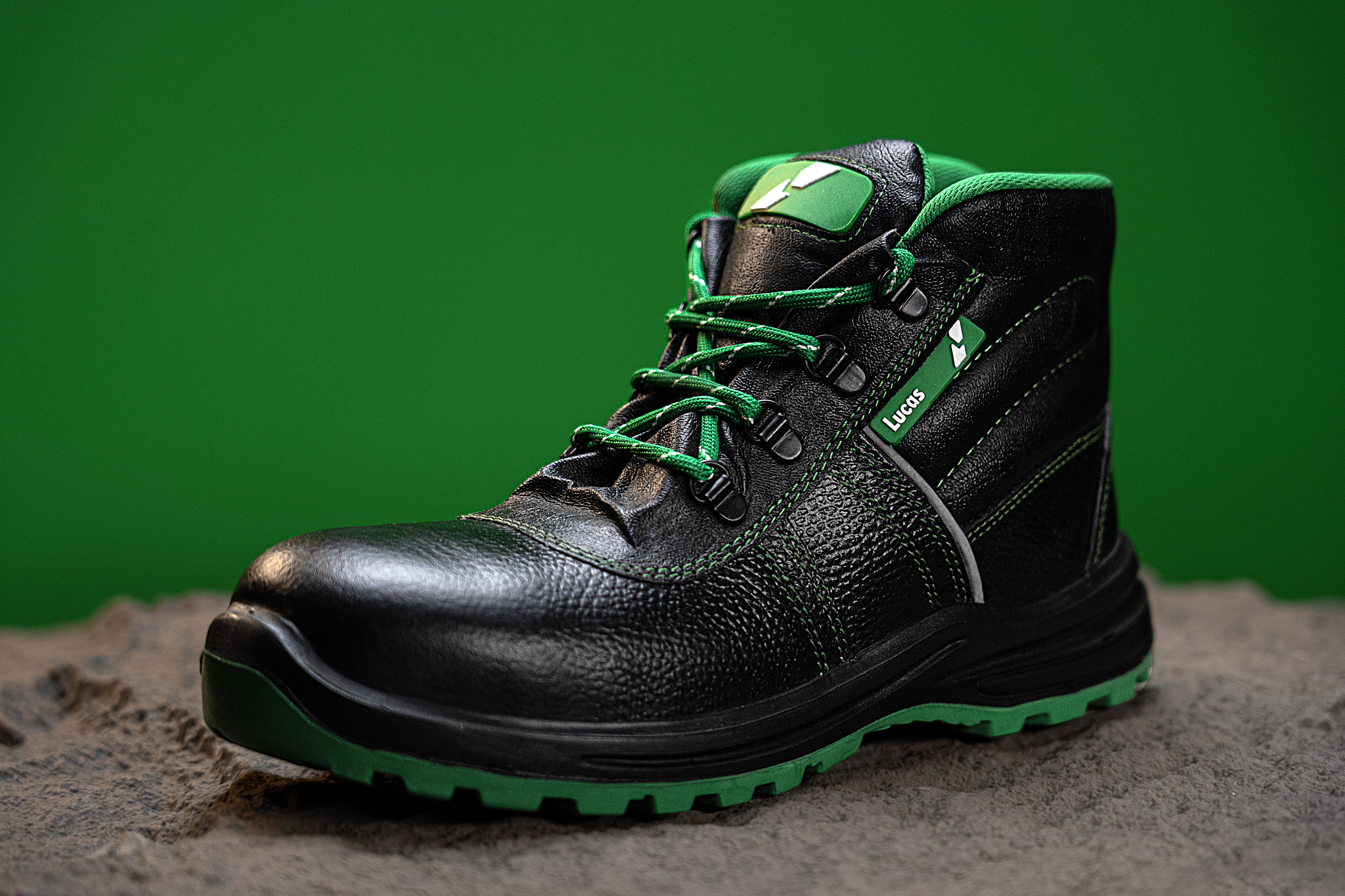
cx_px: 672
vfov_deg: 16.3
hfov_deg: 24.2
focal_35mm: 84
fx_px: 3138
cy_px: 448
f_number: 4
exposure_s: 1/200
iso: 800
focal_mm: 84
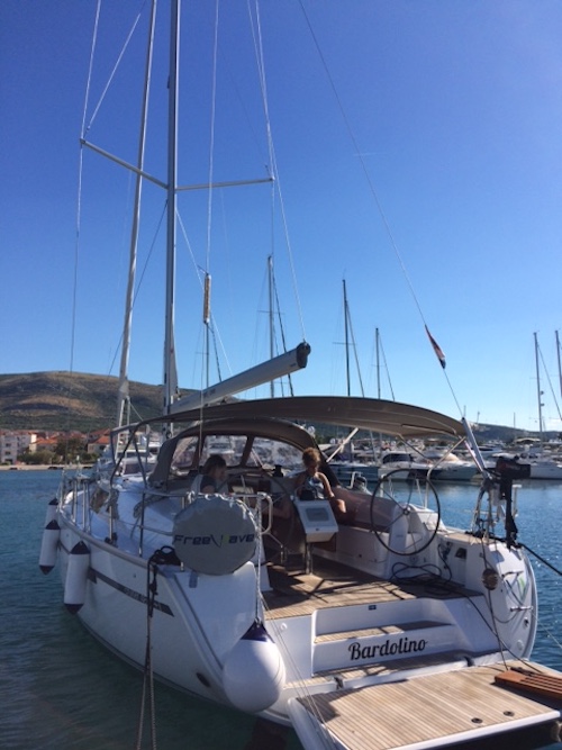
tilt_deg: +7.5
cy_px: 375
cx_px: 281
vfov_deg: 61.7
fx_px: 628
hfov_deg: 48.2
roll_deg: +0.9
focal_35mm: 29
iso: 32
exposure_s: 1/3165
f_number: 2.2
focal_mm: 4.15
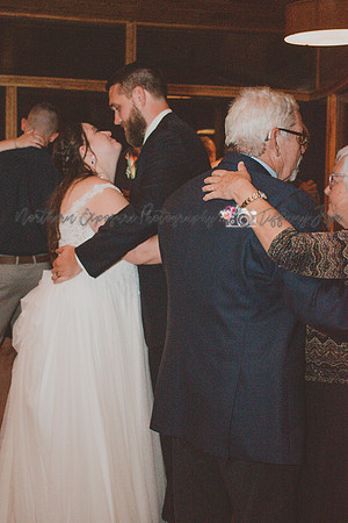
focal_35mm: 60
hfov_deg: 22.6
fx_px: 870
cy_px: 262
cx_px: 174
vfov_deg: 33.4
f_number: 4.8
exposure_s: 1/60
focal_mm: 40
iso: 6400
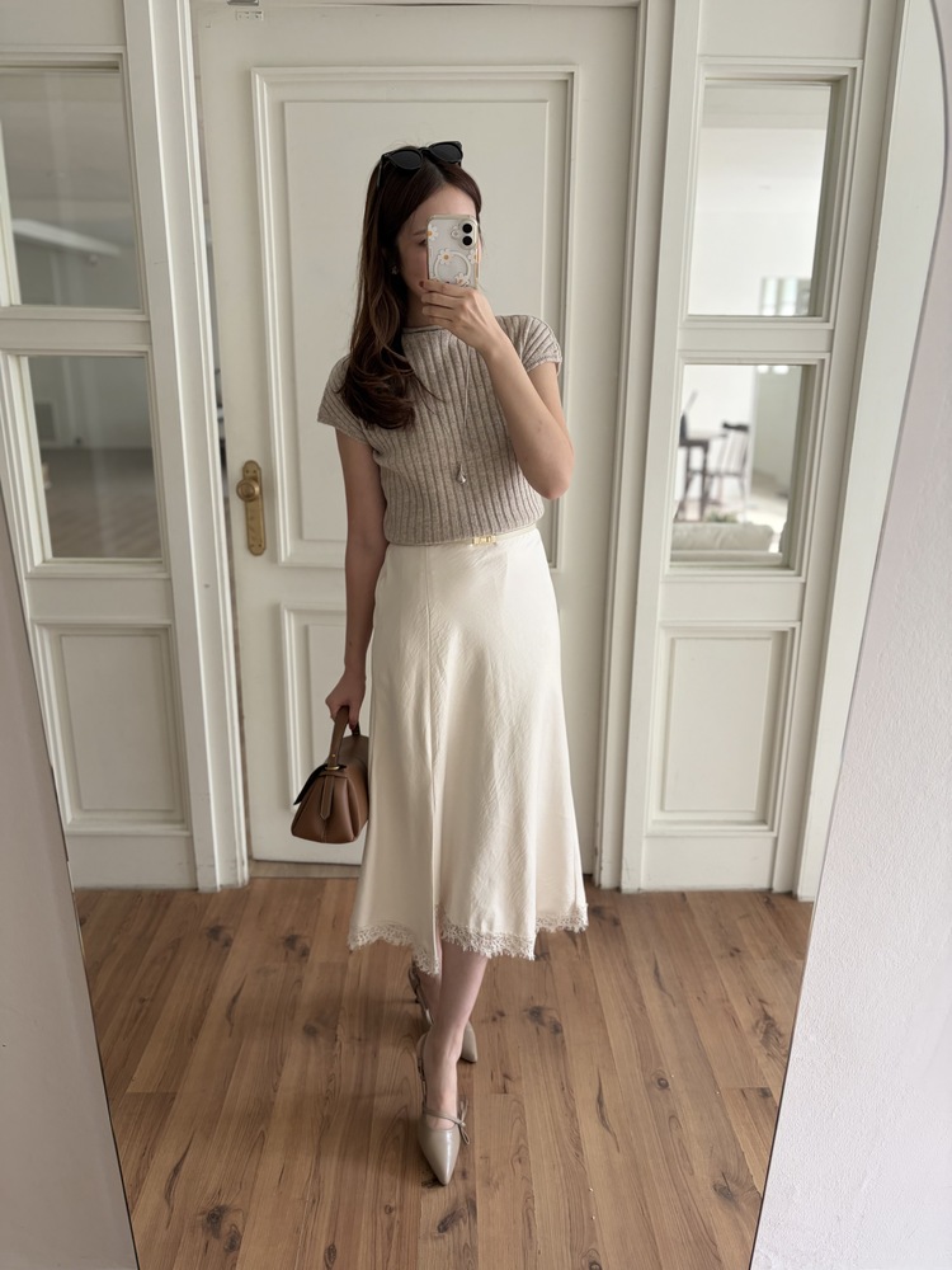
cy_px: 635
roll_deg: -1.5
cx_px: 476
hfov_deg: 53.1
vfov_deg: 67.3
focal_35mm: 26
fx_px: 953
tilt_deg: -27.2
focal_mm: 5.96
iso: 100
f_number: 1.6
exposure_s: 1/122
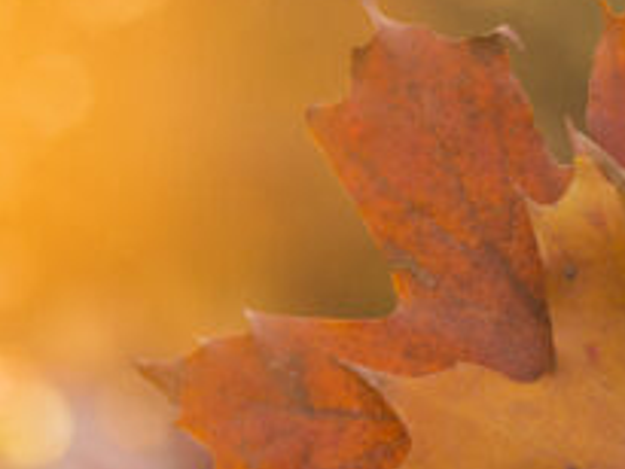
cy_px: 495
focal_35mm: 277
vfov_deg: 5.4
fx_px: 5004
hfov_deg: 7.1
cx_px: 473
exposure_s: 1/320
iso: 200
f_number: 5.6
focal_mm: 85
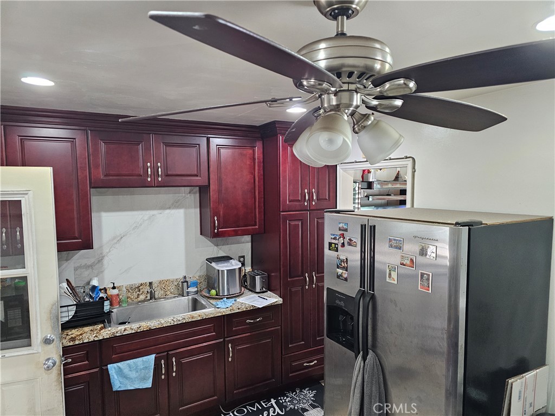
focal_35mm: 23
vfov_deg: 58.9
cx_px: 278
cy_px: 208
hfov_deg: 73.9
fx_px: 369
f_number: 1.7
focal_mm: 6.3
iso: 640
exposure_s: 1/120
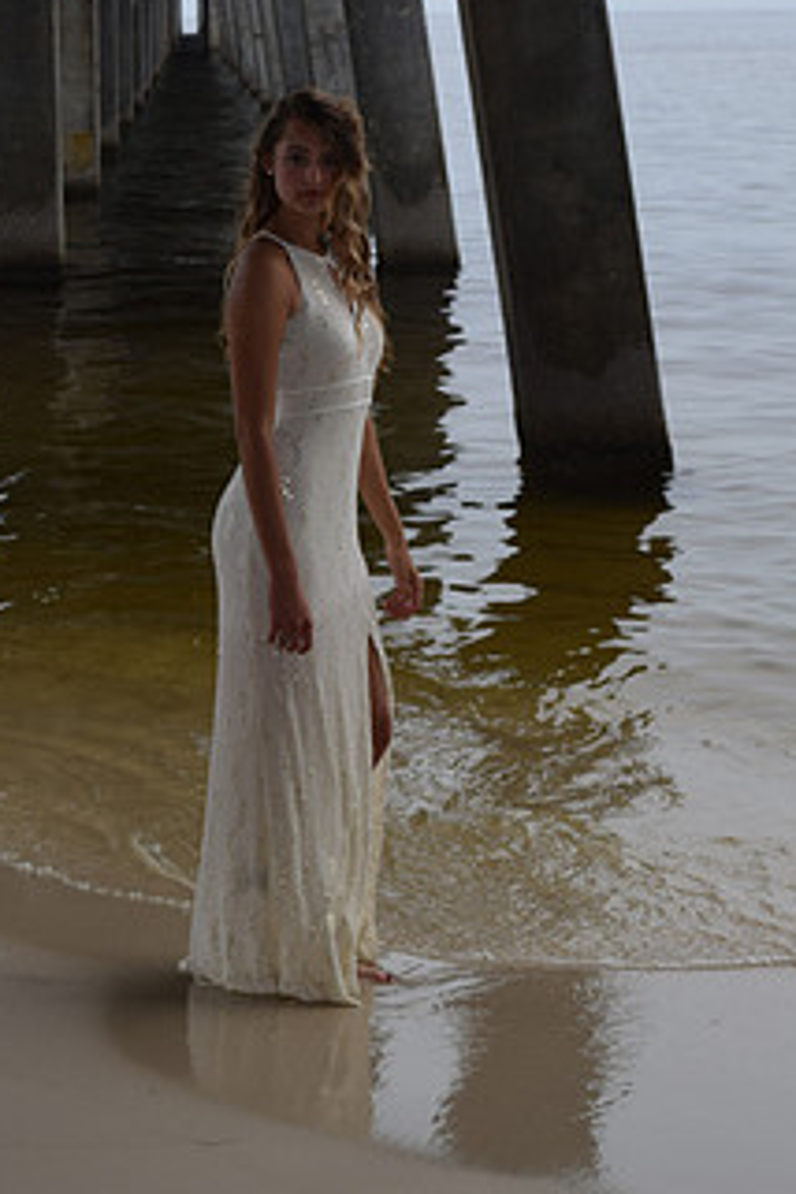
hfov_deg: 14.4
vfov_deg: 21.2
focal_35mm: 95
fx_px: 3147
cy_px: 249
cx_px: 225
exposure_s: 1/200
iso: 100
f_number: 8
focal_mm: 35
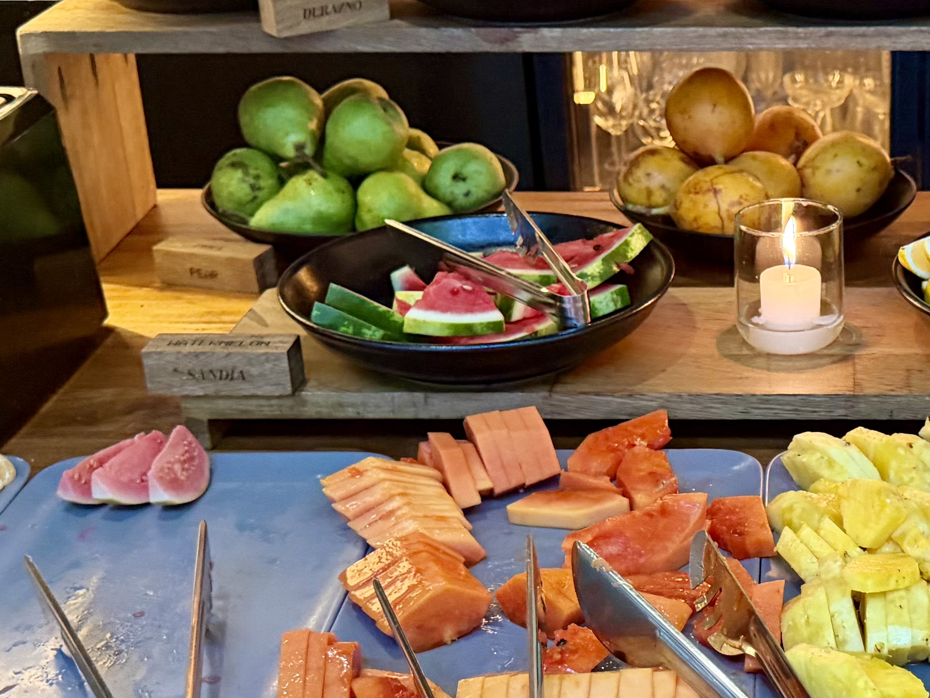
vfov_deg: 22.9
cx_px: 819
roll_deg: -0.1
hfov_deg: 29.2
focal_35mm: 64
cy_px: 439
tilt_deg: -25.5
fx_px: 1720
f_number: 1.78
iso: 800
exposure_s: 1/60
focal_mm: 6.76
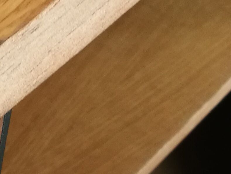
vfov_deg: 10.8
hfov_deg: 13.0
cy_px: 5
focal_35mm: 136
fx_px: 908
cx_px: -197
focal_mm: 4.5
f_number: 2.2
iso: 160
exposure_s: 1/30
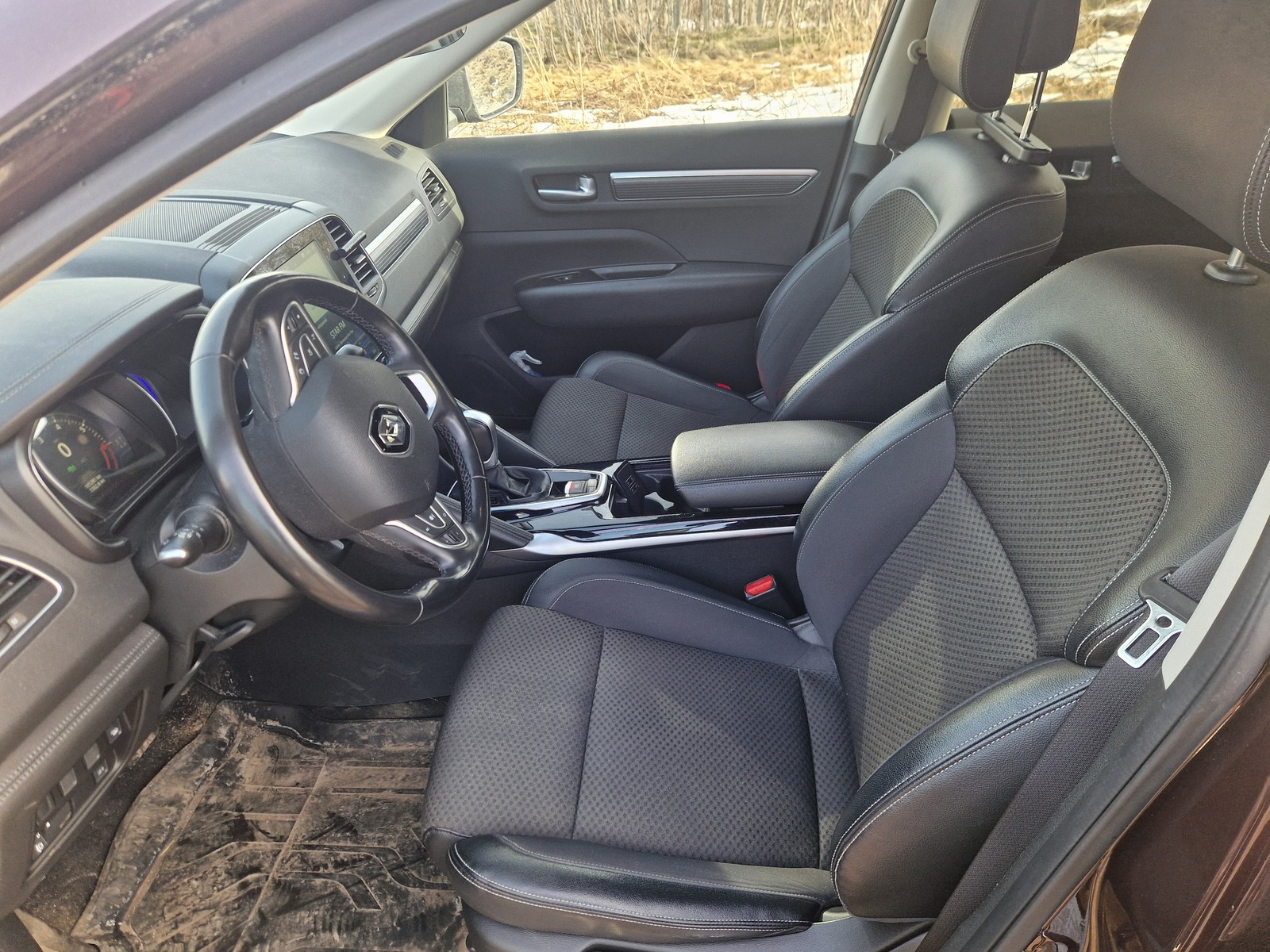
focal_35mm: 23
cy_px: 476
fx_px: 844
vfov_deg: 58.9
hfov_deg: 73.9
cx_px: 635
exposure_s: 1/180
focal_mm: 5.4
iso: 64
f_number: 1.8
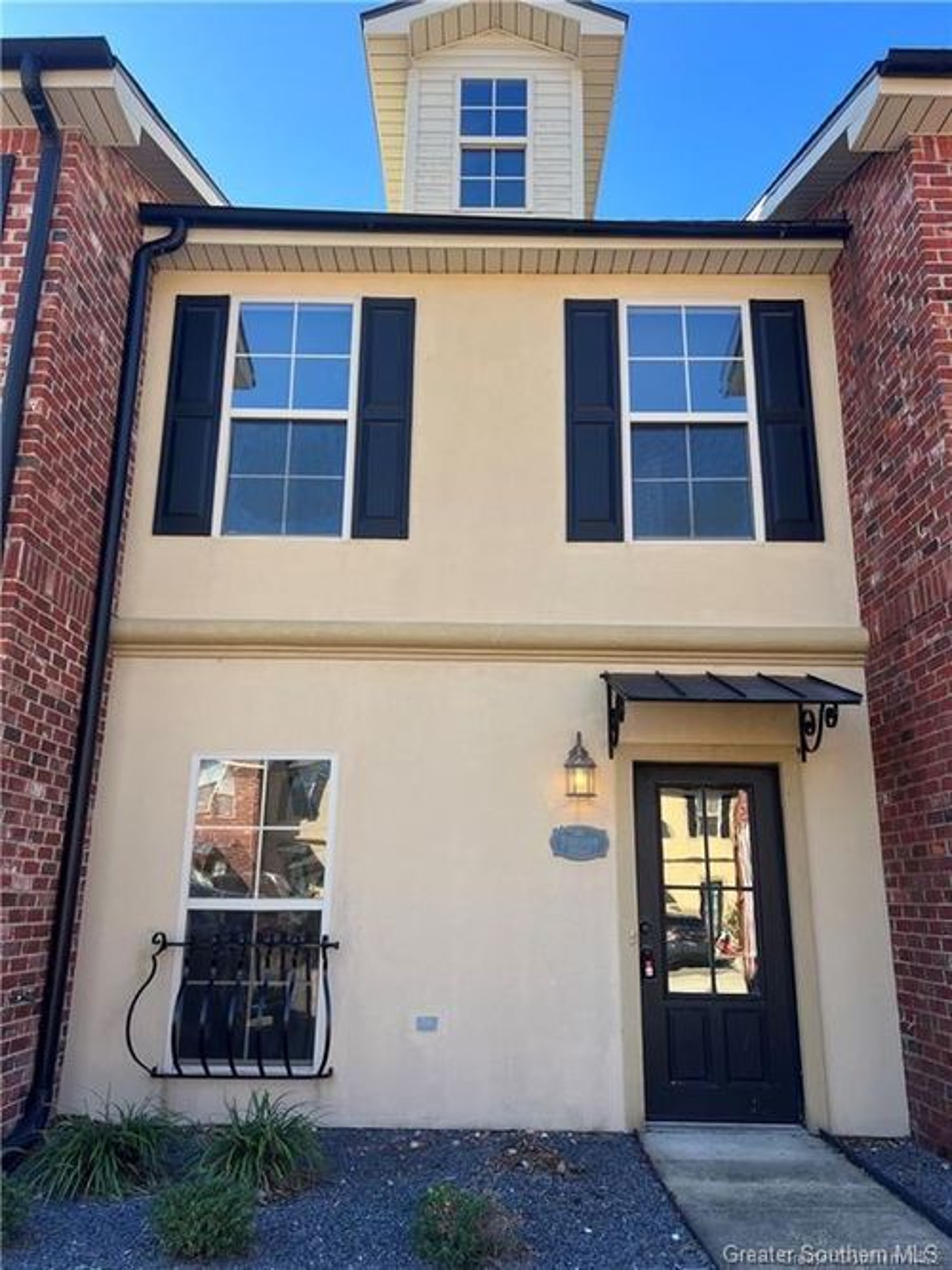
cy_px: 635
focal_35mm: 26
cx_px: 476
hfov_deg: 53.0
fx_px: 954
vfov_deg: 67.3
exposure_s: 1/853
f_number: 1.5
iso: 50
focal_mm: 5.7
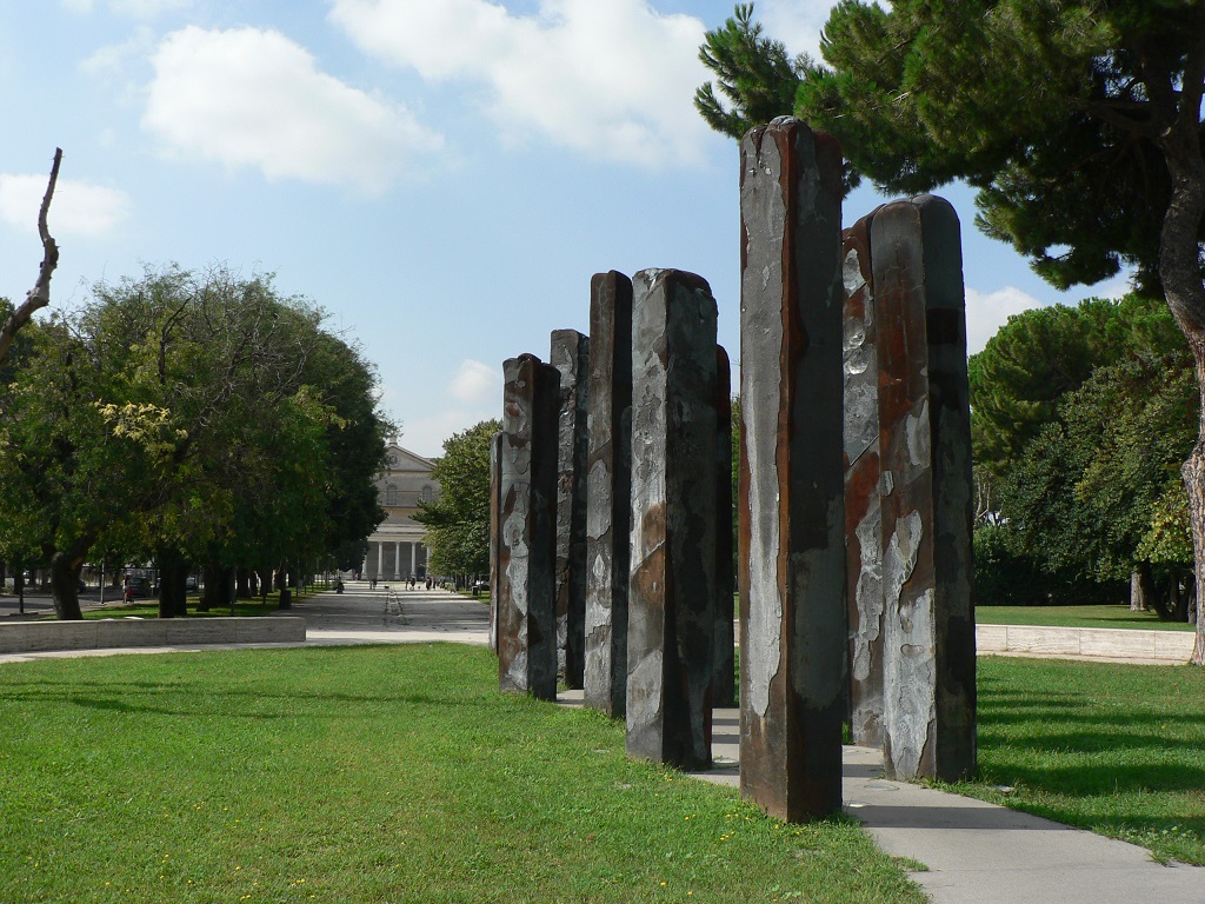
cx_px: 602
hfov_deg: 51.4
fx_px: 1253
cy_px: 452
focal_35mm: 36
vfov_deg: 39.7
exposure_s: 1/500
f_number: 4.5
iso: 80
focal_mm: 6
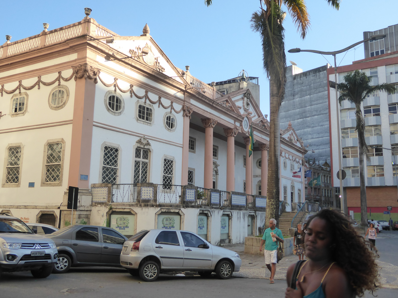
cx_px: 202
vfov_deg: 40.7
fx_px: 402
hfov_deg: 52.6
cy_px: 151
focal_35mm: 35
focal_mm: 5.8
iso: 160
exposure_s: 1/320
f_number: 3.6
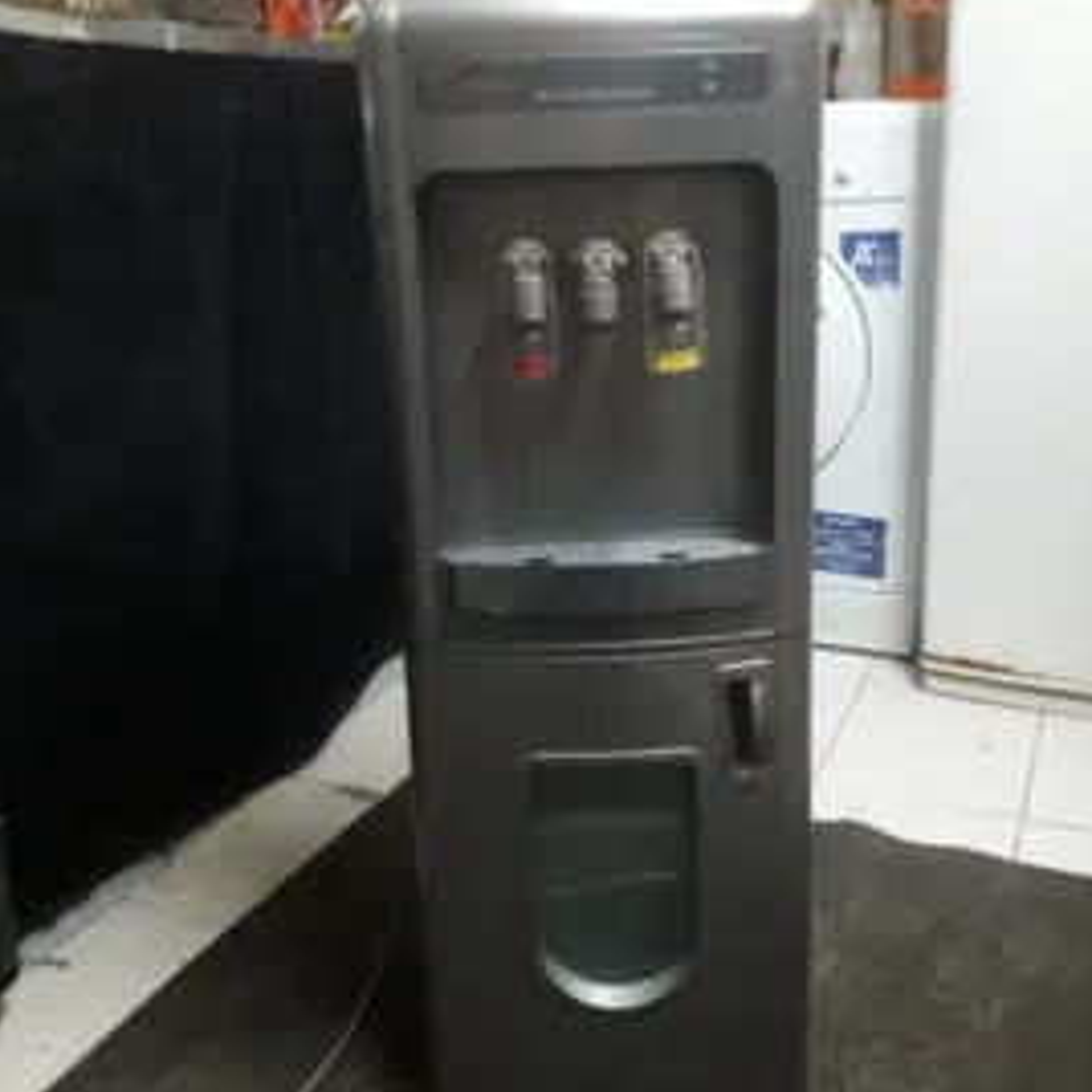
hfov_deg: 44.9
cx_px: 603
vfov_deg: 44.9
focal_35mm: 37
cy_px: 509
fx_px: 1321
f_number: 1.9
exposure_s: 1/17
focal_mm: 3.7
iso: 800
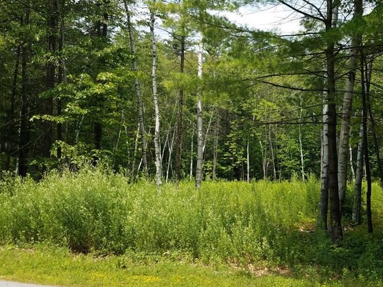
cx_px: 255
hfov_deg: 45.1
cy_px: 94
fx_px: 454
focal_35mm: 41
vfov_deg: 34.8
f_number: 1.7
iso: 40
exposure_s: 1/1332
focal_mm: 4.2
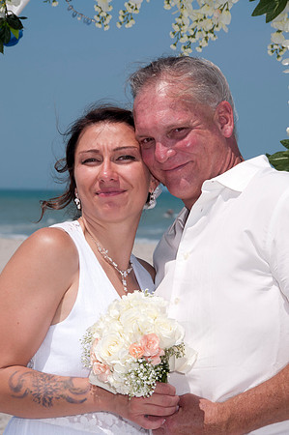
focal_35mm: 158
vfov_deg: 13.1
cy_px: 218
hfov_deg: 8.7
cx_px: 144
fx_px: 1901
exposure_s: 1/250
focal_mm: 105
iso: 100
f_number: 13
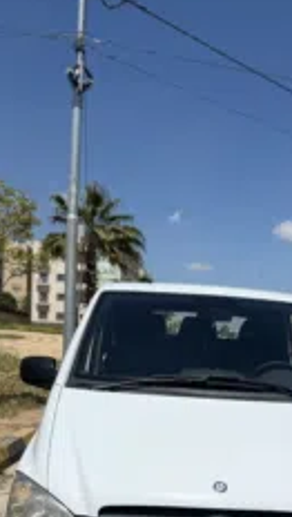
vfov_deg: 43.8
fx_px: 618
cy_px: 394
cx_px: 223
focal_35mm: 45
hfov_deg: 26.2
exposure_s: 1/14286
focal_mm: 6.76
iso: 80
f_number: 1.78
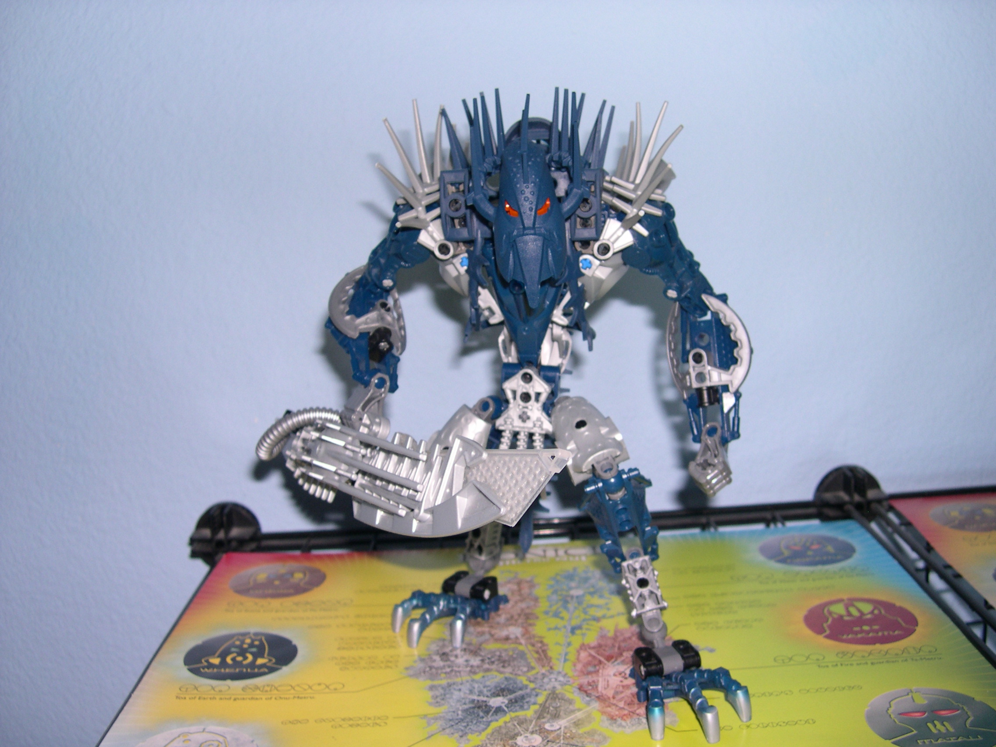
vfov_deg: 37.7
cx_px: 498
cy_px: 374
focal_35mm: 38
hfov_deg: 49.0
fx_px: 1093
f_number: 2.8
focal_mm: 8
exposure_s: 1/60
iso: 100
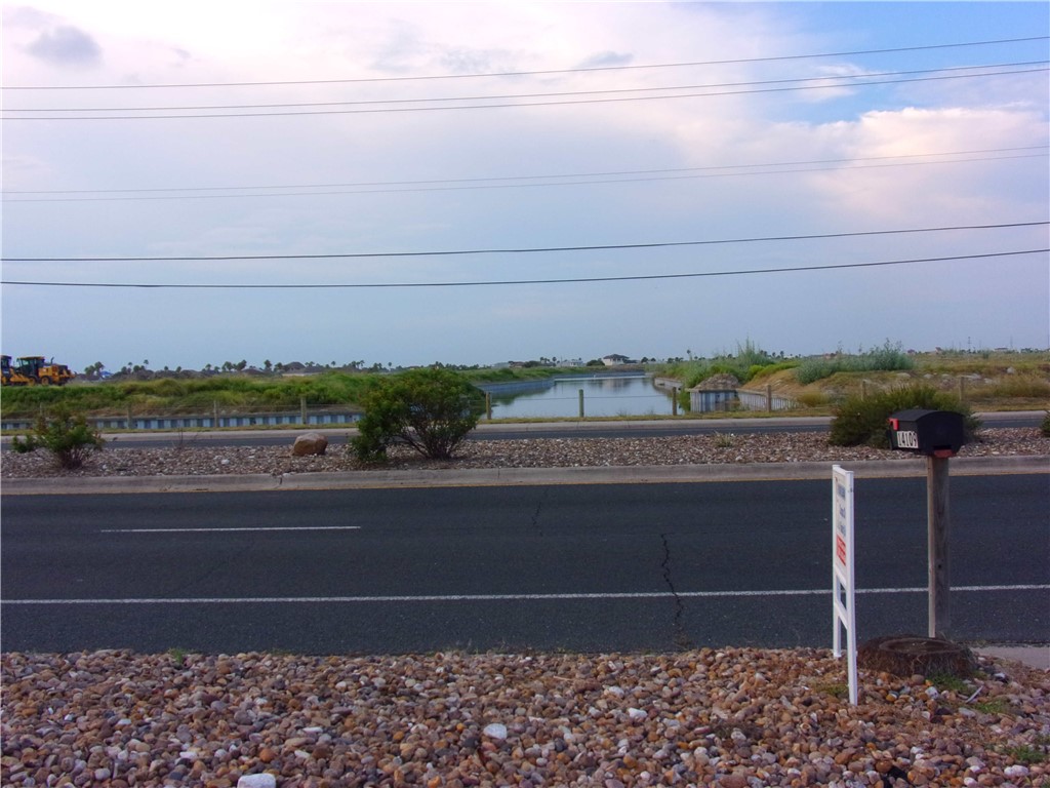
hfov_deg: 55.4
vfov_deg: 42.9
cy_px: 394
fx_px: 1001
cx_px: 525
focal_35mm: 33
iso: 80
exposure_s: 1/210
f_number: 3.7
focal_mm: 5.9
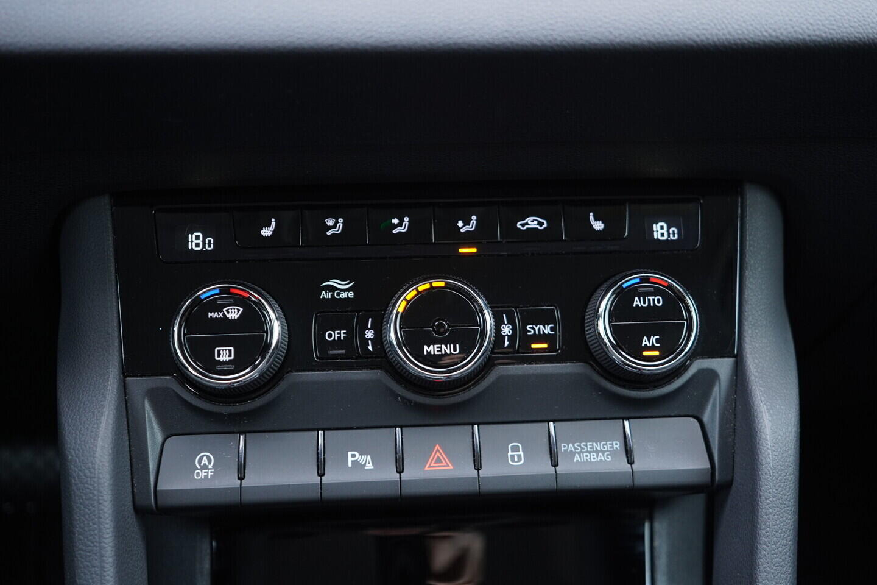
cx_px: 438
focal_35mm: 36
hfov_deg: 53.1
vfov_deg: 36.9
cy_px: 292
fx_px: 877
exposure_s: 1/40
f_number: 2.8
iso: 640
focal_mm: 24
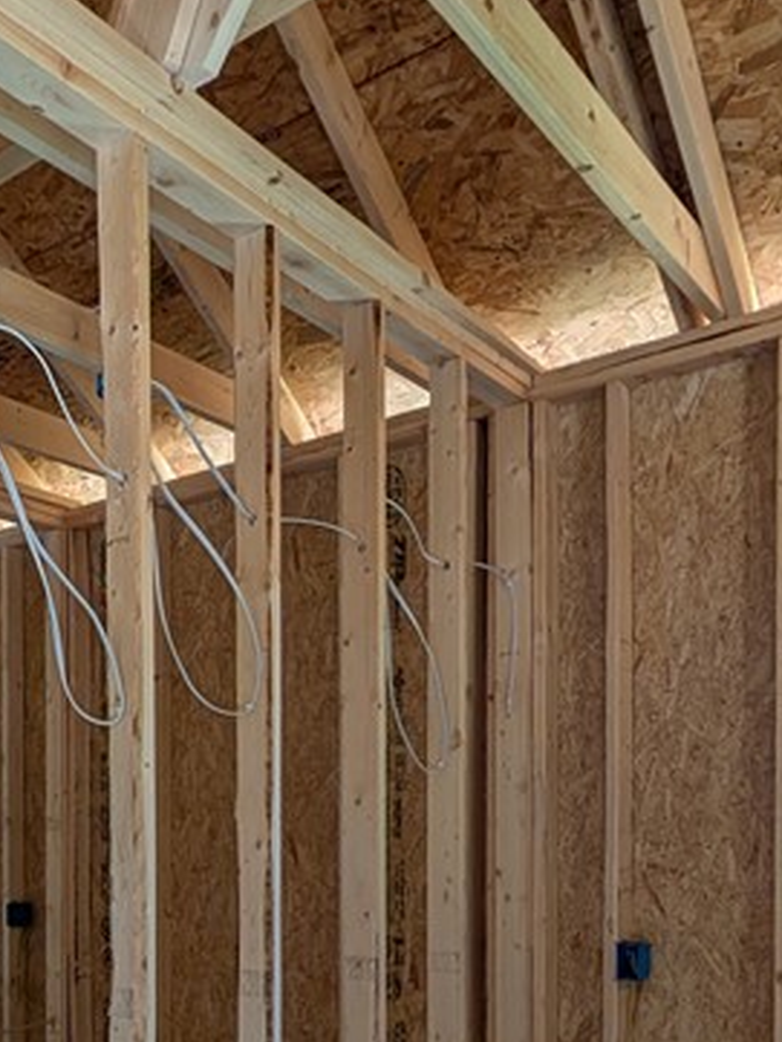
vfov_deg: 50.5
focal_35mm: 34
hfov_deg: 39.5
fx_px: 1024
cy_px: 840
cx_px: 114
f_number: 1.7
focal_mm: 2.02
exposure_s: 1/112
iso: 66
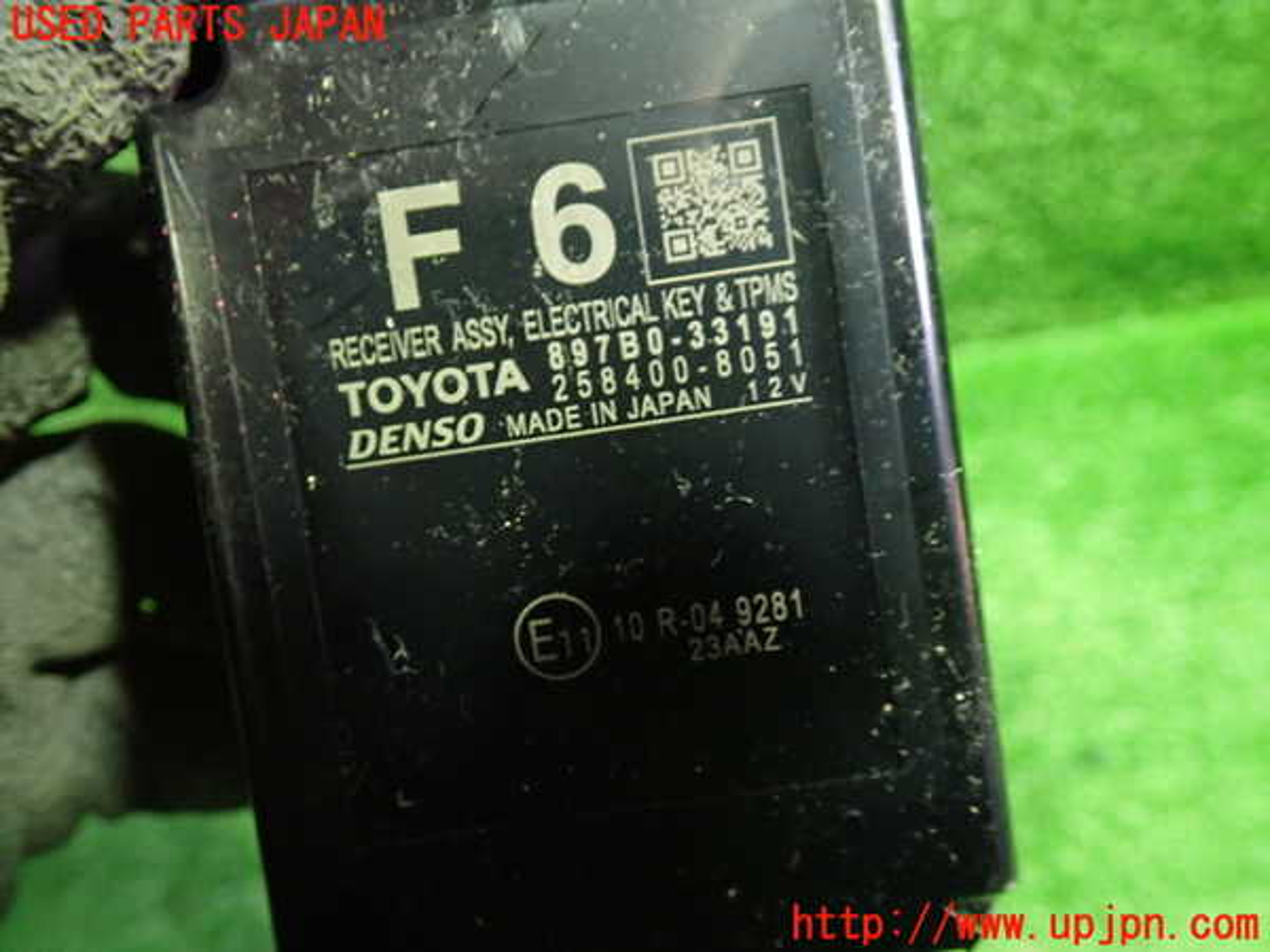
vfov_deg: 46.8
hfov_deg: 60.0
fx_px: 1101
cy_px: 476
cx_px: 635
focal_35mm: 30
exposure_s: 1/30
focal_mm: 5.4
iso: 800
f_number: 2.3
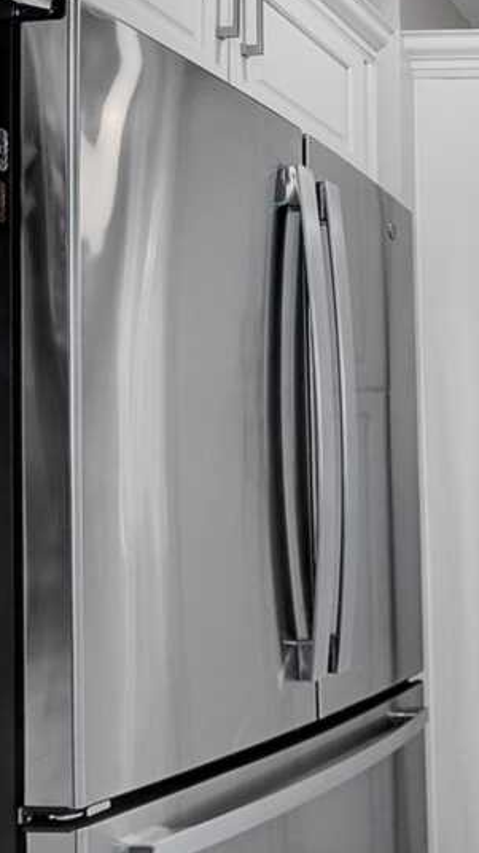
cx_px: 799
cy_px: 494
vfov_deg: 64.0
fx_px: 678
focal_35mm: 30
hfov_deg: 24.4
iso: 200
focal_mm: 10
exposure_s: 1/30
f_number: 14
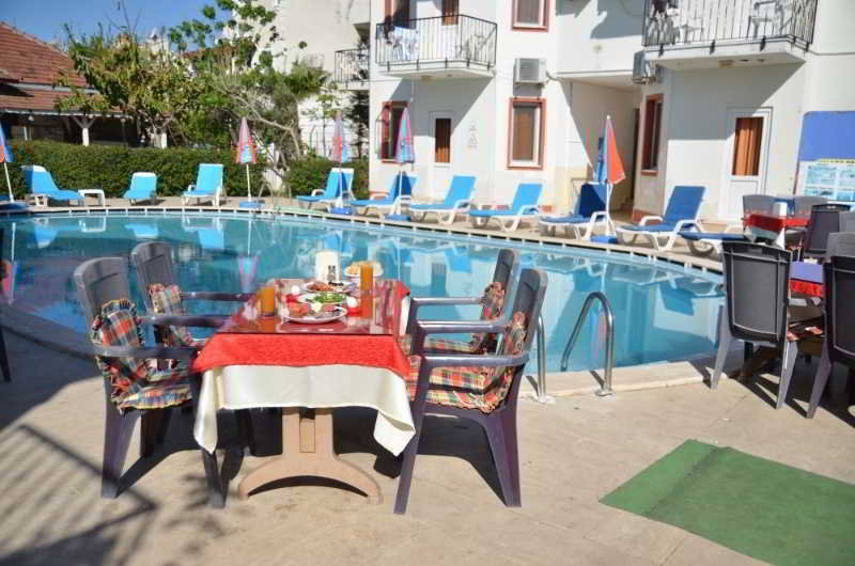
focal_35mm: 30
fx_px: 711
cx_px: 428
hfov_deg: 62.0
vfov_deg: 43.4
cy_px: 283
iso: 100
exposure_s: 1/3200
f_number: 2.8
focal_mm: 20
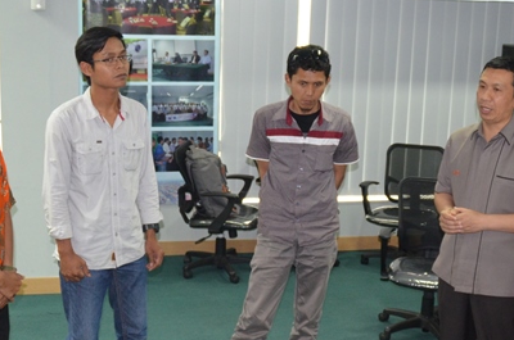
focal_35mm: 61
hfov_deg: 32.9
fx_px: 869
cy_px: 212
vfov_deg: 22.1
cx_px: 288
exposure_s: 1/60
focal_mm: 22
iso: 1400
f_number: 3.5
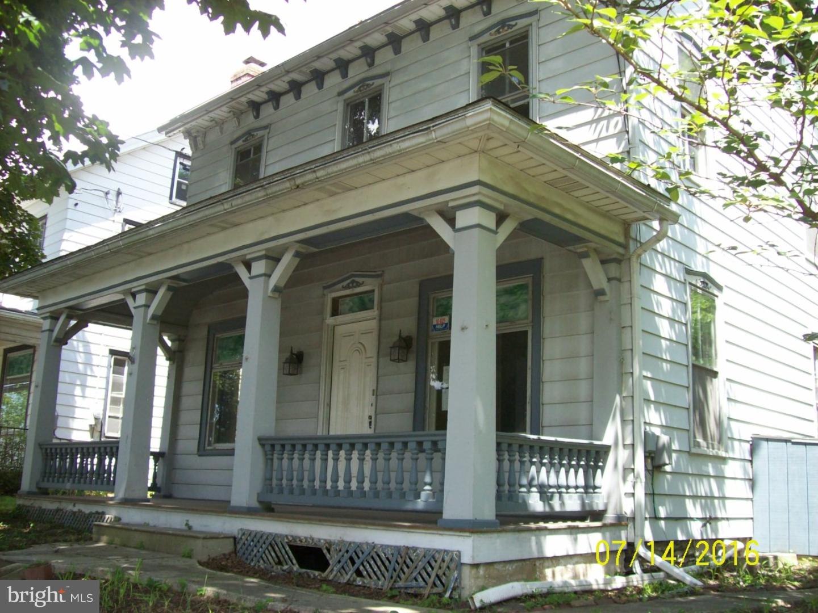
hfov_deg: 51.4
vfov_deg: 39.7
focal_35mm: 36
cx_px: 409
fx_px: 851
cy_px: 306
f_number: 2.7
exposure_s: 1/236
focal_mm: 6
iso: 80
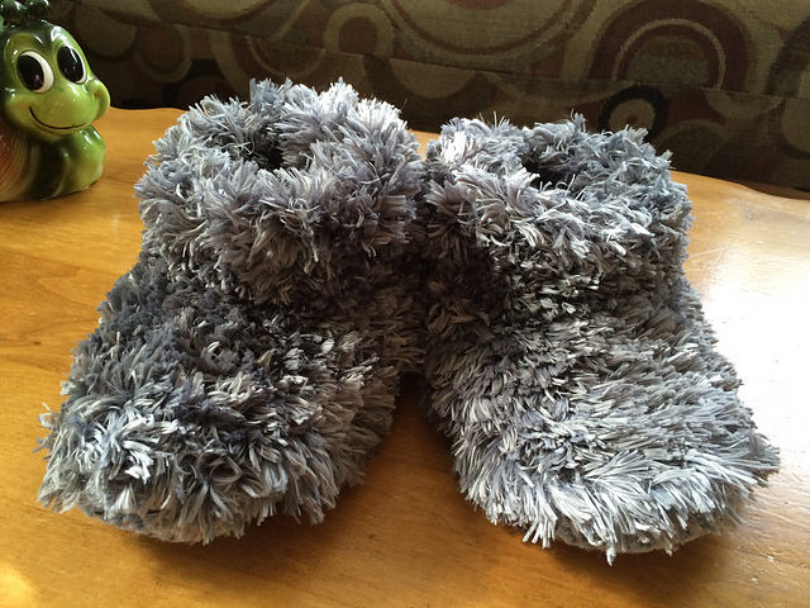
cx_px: 405
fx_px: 679
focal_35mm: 29
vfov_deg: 48.2
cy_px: 304
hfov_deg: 61.7
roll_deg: -1.7
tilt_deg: -35.4
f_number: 2.2
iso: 125
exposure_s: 1/30
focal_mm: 4.15
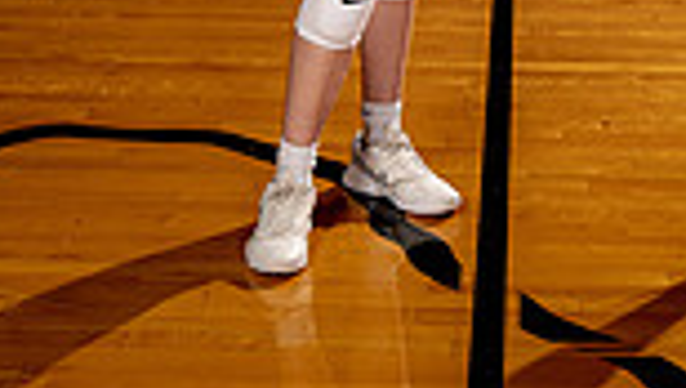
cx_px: 548
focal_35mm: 116
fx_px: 2112
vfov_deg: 9.4
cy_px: -526
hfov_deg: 18.3
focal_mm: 38
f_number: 5.6
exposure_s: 1/250
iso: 100
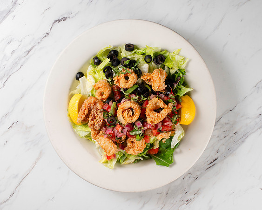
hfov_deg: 32.3
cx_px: 122
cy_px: 106
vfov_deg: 26.1
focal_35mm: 58
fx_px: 452
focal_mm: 50
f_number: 14
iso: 200
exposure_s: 1/200
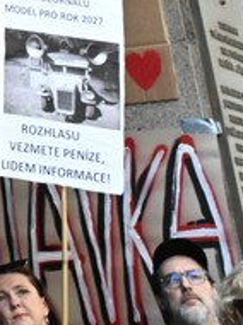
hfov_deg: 5.6
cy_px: -363
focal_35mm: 224
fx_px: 2097
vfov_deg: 8.3
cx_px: -772
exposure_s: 1/200
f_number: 10
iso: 2000
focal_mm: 31.5
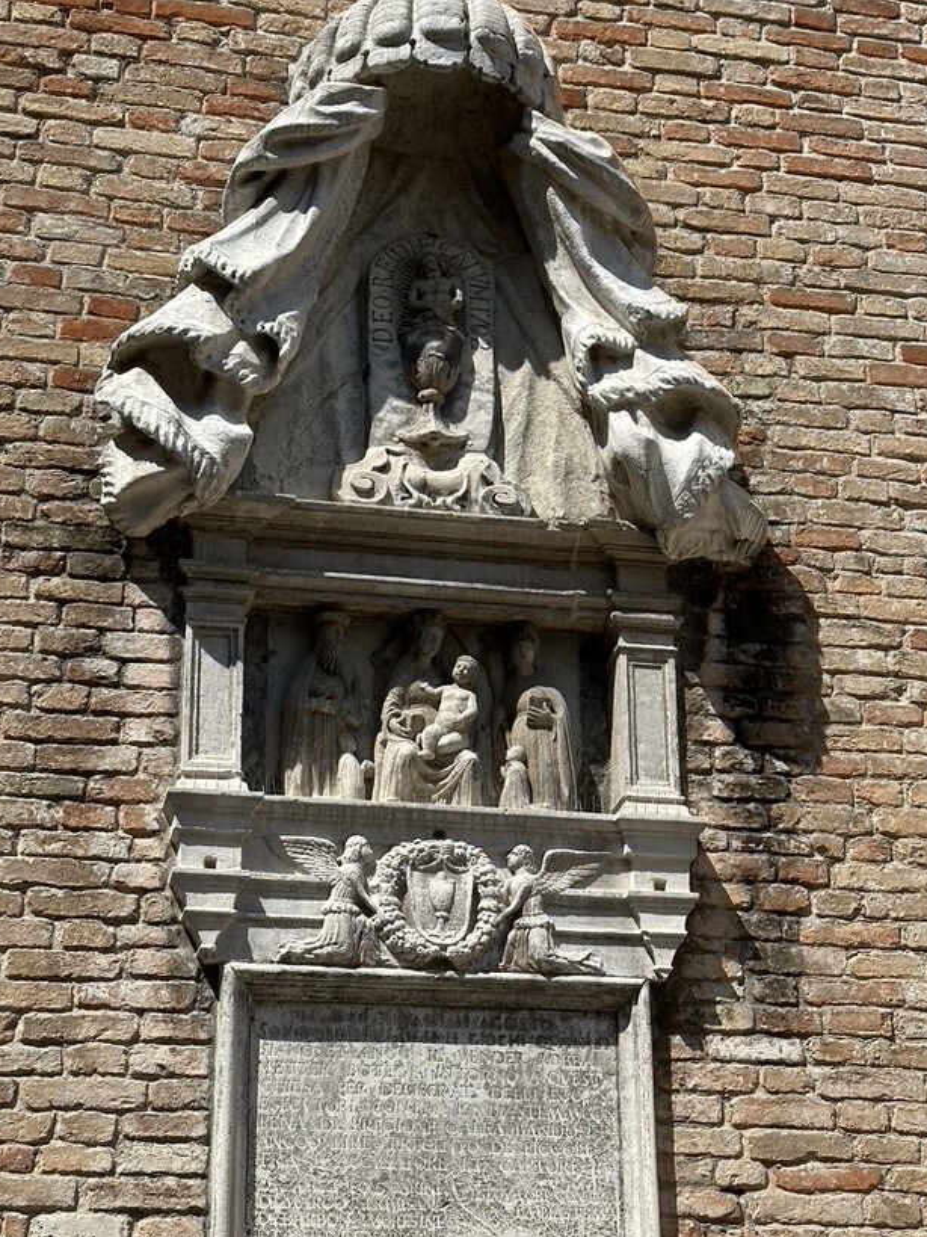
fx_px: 2143
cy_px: 663
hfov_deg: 24.4
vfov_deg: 32.2
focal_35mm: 60
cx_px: 459
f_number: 1.78
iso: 64
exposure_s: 1/5000
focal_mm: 6.86
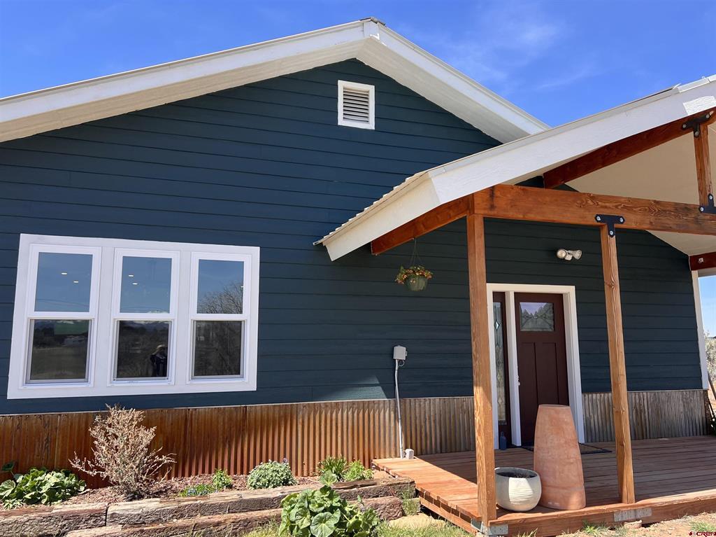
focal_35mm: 26
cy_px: 268
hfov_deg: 67.3
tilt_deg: +8.2
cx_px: 358
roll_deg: +1.6
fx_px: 538
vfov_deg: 53.0
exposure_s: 1/1431
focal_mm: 5.7
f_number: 1.5
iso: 50
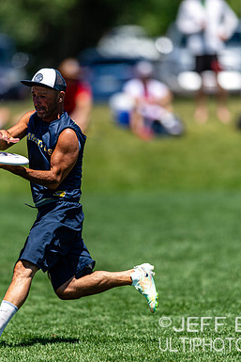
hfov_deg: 2.3
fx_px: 6049
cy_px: 181
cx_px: 97
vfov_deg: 3.4
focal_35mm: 603
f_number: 2.8
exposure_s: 1/2500
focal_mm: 400
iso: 100
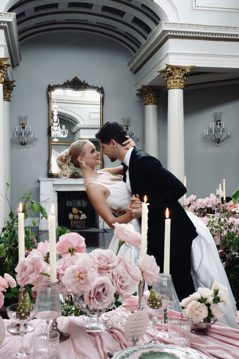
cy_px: 180
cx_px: 120
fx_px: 398
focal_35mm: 40
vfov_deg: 48.5
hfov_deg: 33.4
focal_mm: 40
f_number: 9
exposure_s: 1/40
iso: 1000
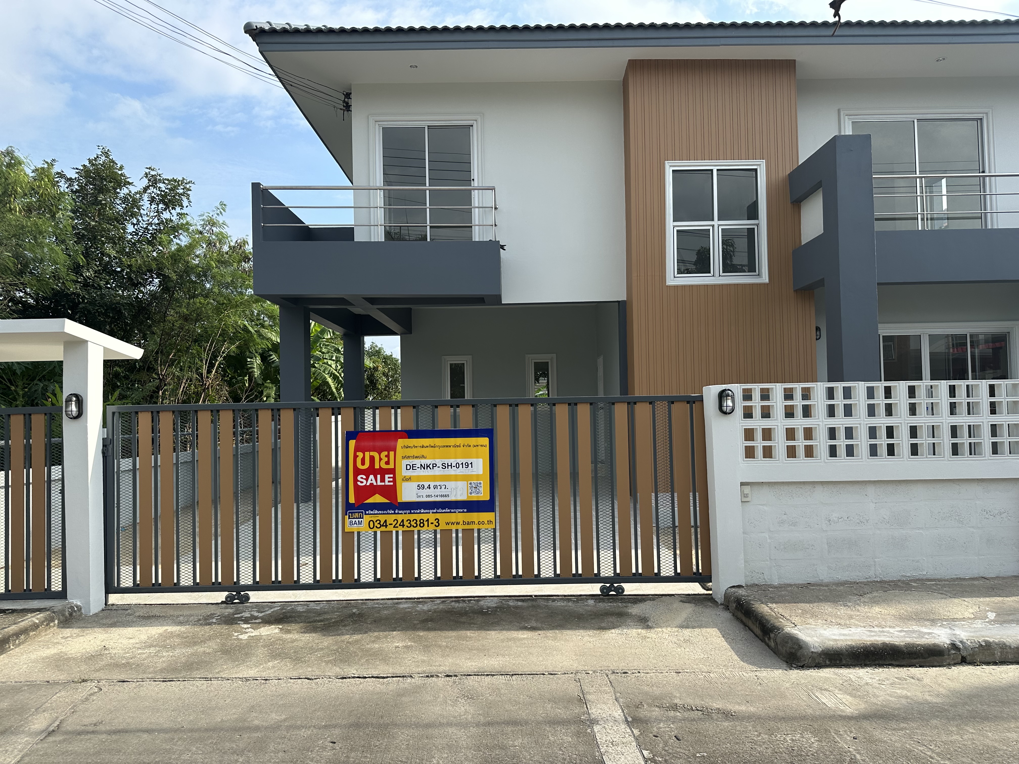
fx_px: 706
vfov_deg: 56.8
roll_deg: +0.7
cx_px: 510
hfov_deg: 71.6
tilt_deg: +2.8
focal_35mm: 24
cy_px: 382
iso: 80
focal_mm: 6.86
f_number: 1.78
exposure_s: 1/2809
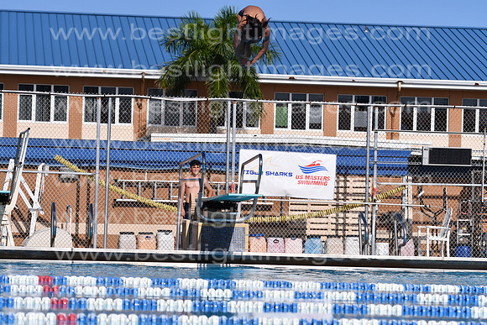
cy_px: 162
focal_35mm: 153
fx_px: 2070
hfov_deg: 13.4
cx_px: 244
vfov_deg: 9.0
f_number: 4.5
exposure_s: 1/8000
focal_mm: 102
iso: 220
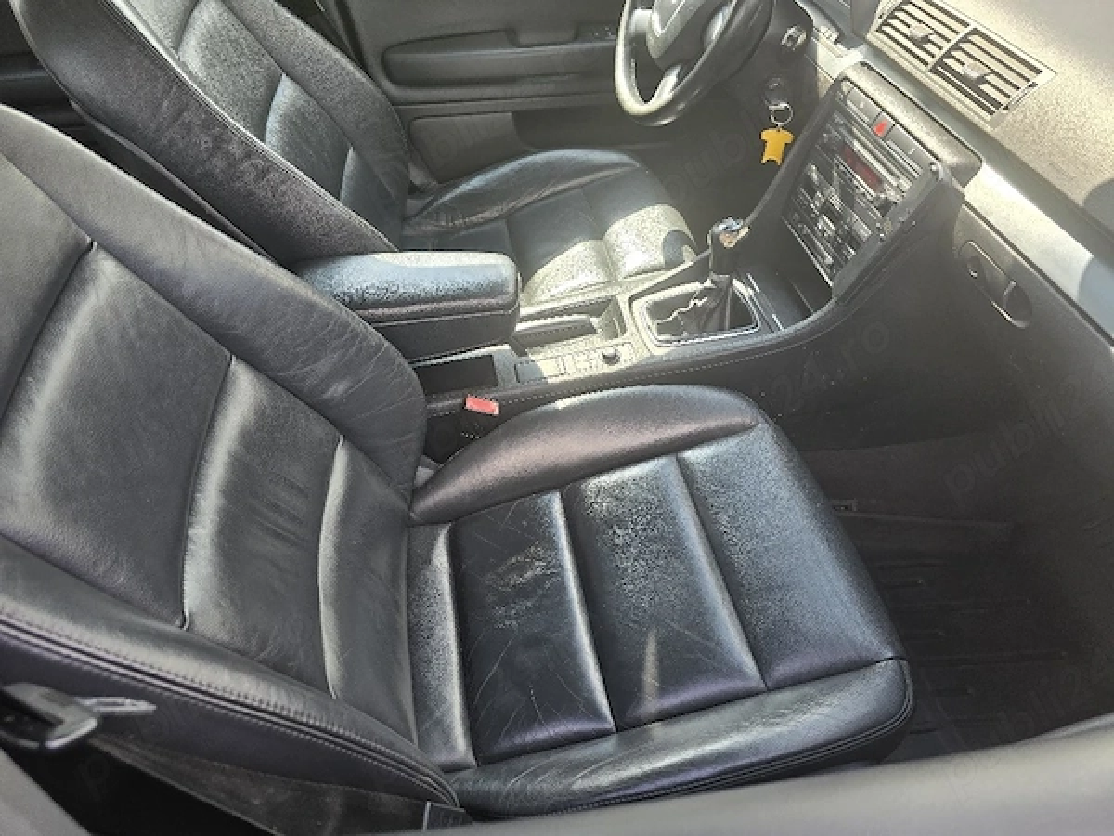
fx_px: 740
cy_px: 418
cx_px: 557
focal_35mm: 23
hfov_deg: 73.9
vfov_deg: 58.9
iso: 32
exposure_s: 1/182
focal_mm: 6.3
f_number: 1.7
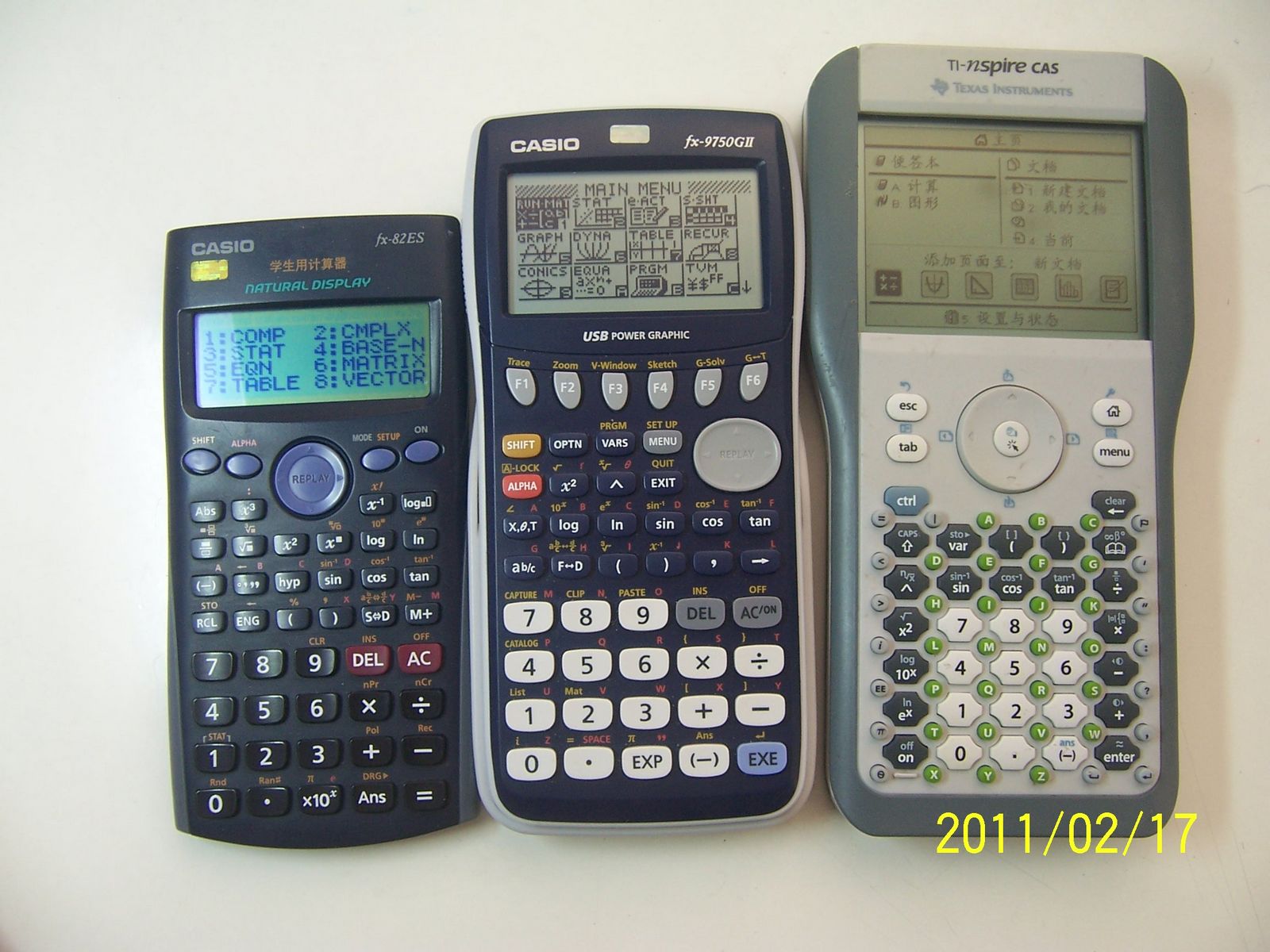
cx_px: 635
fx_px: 1211
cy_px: 476
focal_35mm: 33
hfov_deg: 55.4
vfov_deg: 42.9
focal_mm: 5.5
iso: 100
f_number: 3.4
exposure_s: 1/30
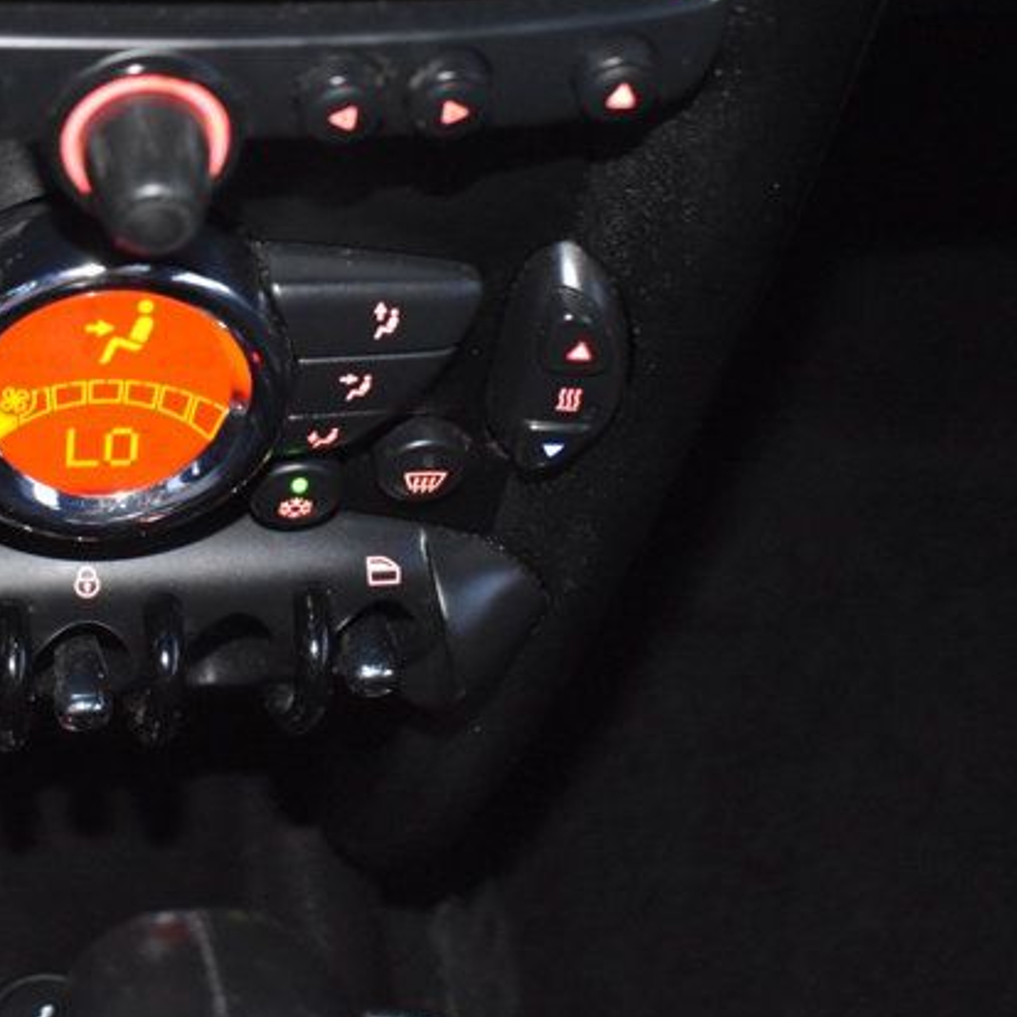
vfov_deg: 21.8
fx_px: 2628
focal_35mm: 79
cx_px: 268
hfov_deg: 21.7
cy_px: 372
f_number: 4
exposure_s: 1/15
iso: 3200
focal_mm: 25
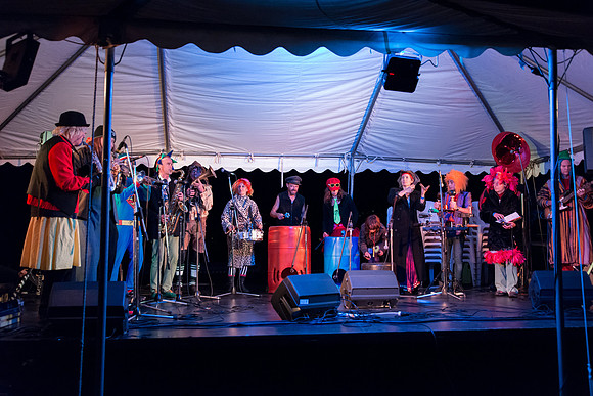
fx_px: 626
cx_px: 296
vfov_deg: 35.1
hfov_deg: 50.7
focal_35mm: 38
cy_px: 198
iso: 4500
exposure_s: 1/125
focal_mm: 38
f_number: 4
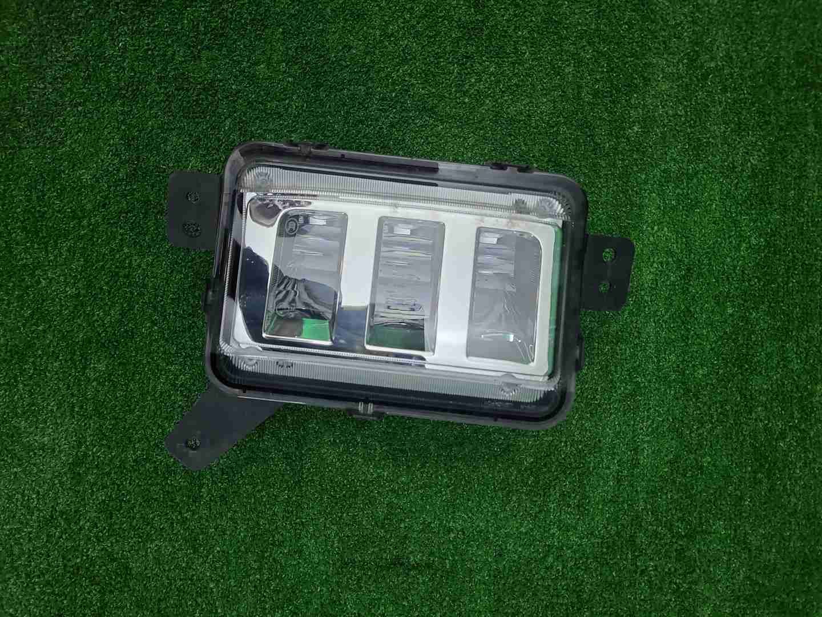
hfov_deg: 67.3
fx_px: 617
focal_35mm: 26
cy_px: 308
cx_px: 411
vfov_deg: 53.1
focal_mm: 5.4
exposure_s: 1/100
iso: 90
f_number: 1.8
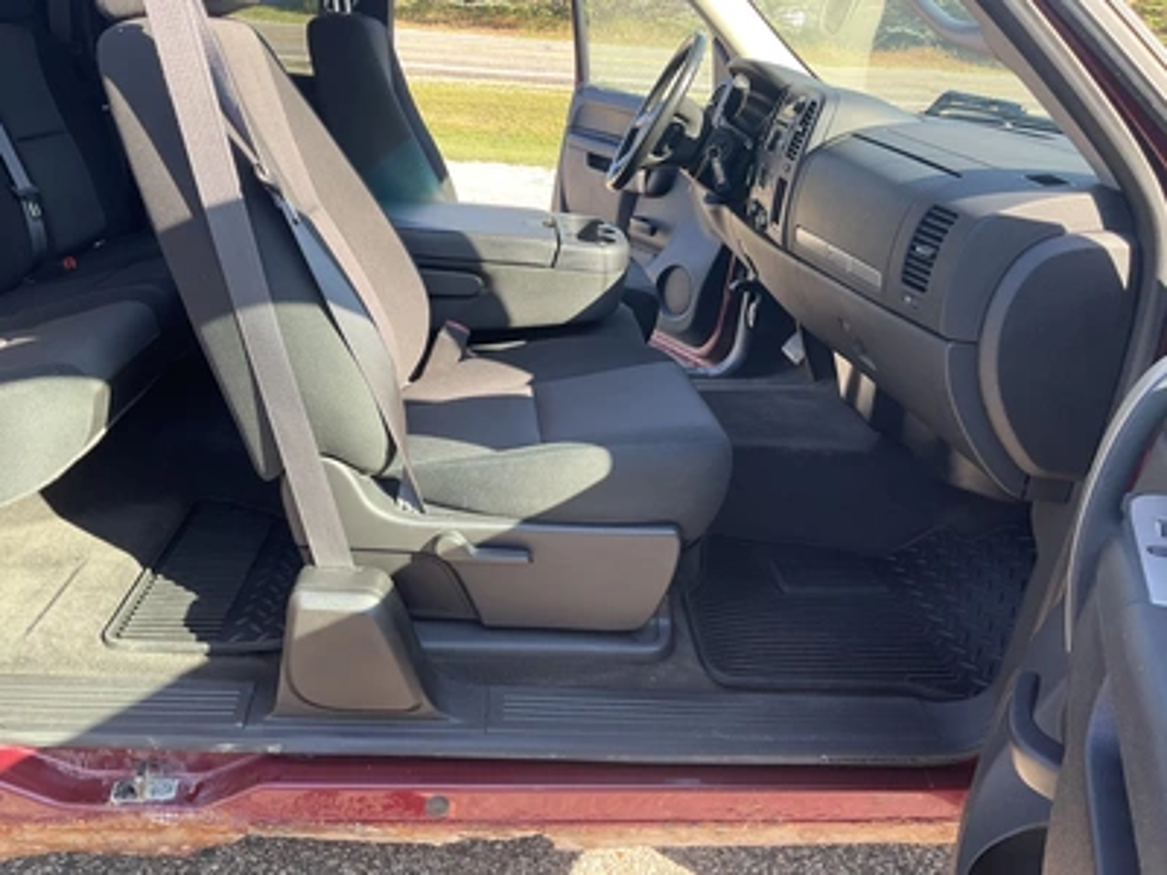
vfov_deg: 48.2
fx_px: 978
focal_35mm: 29
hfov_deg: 61.7
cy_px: 438
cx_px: 584
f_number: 1.8
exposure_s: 1/122
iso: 25
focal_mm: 3
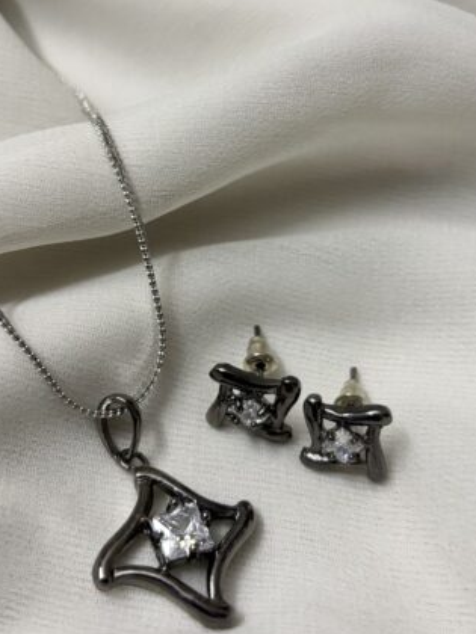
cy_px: 401
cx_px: 196
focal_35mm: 33
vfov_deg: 54.6
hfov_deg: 42.8
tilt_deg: -50.5
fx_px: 605
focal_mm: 5.96
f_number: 1.6
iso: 500
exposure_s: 1/50
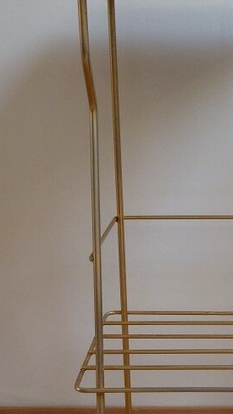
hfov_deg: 18.0
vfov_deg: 31.8
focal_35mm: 66
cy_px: 245
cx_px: 210
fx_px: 725
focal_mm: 6.1
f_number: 3.6
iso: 320
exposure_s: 1/30
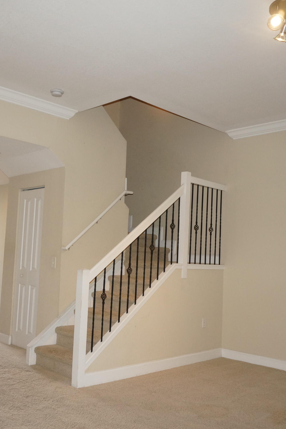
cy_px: 216
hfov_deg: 35.8
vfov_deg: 51.9
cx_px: 116
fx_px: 441
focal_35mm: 37
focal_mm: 16
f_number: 4
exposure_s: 1/160
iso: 800
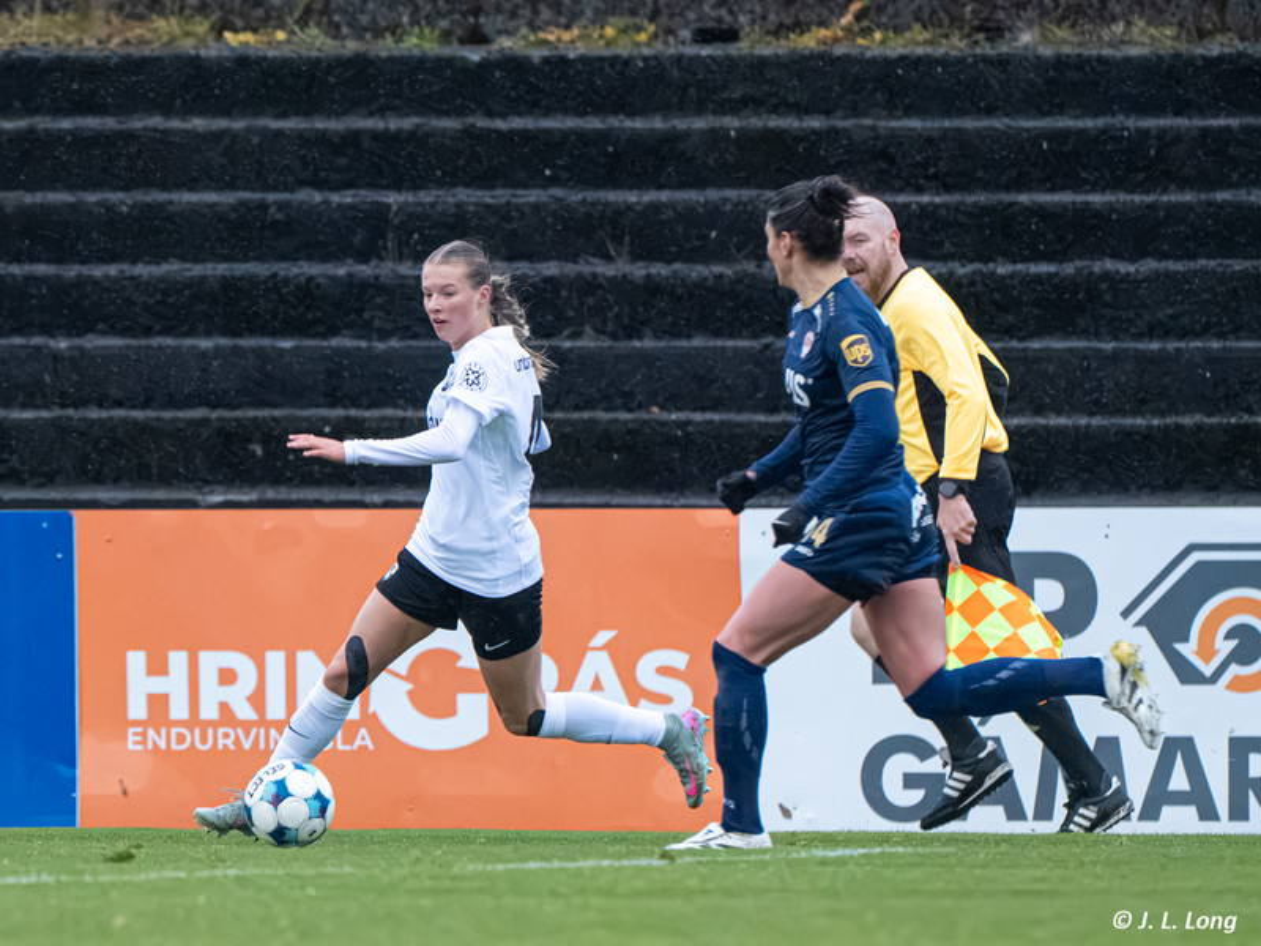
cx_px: 308
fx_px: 28675
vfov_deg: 1.9
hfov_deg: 2.5
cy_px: 448
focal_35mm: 787
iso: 10000
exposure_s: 1/1000
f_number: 6
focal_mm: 460
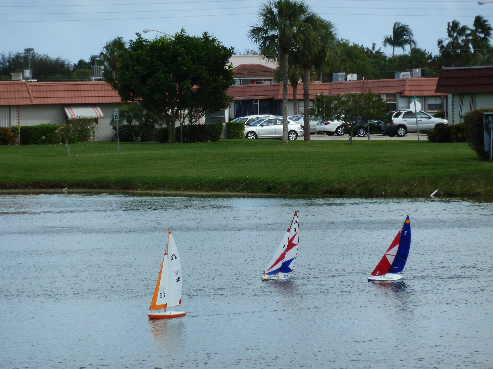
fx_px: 3703
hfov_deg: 7.6
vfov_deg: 5.7
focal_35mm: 260
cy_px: 184
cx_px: 246
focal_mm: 42.6
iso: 80
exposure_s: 1/320
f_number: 4.7
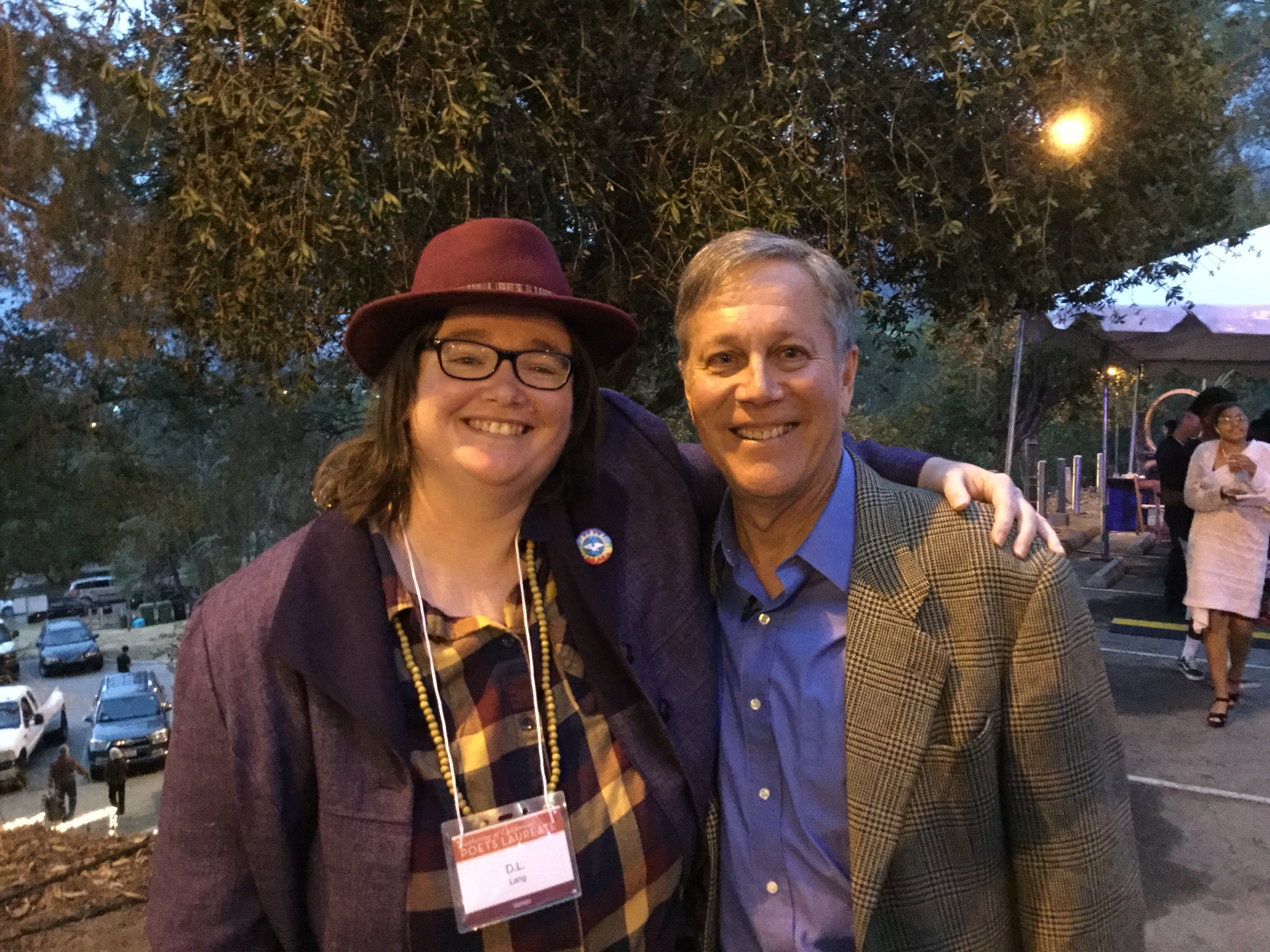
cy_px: 476
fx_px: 1137
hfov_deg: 58.4
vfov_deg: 45.4
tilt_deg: -4.9
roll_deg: +1.1
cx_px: 635
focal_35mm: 31
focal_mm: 3.3
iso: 640
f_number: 2.4
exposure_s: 1/15
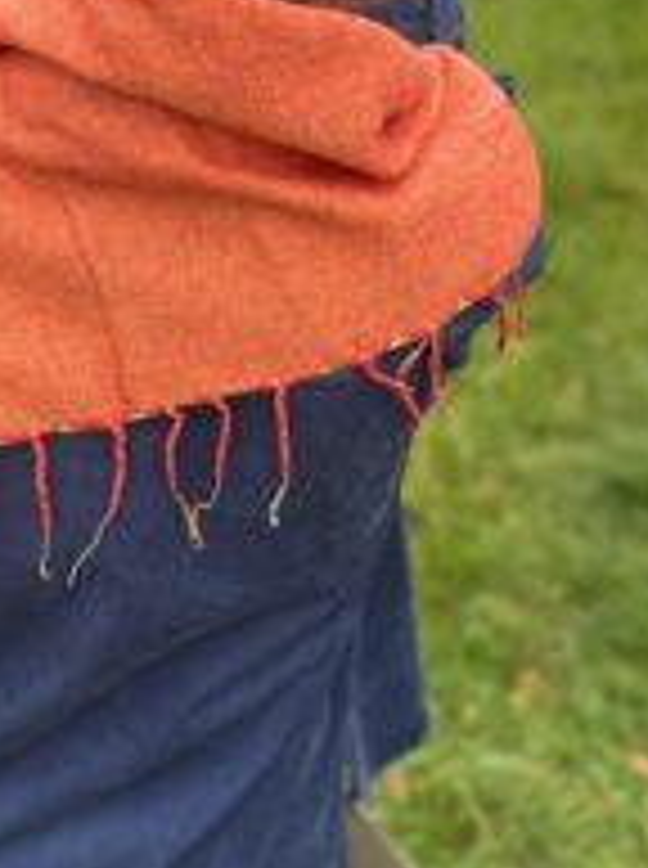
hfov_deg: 26.0
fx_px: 1352
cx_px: 54
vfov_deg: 34.9
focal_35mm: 54
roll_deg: -5.3
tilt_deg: -29.1
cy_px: 220
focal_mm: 5.7
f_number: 1.5
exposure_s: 1/404
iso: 50
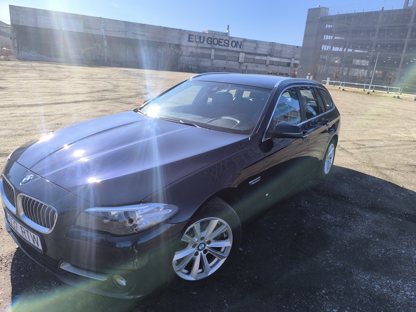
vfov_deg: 58.9
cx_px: 208
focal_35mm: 23
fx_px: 276
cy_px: 156
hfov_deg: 73.9
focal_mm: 6.14
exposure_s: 1/965
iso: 50
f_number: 1.65
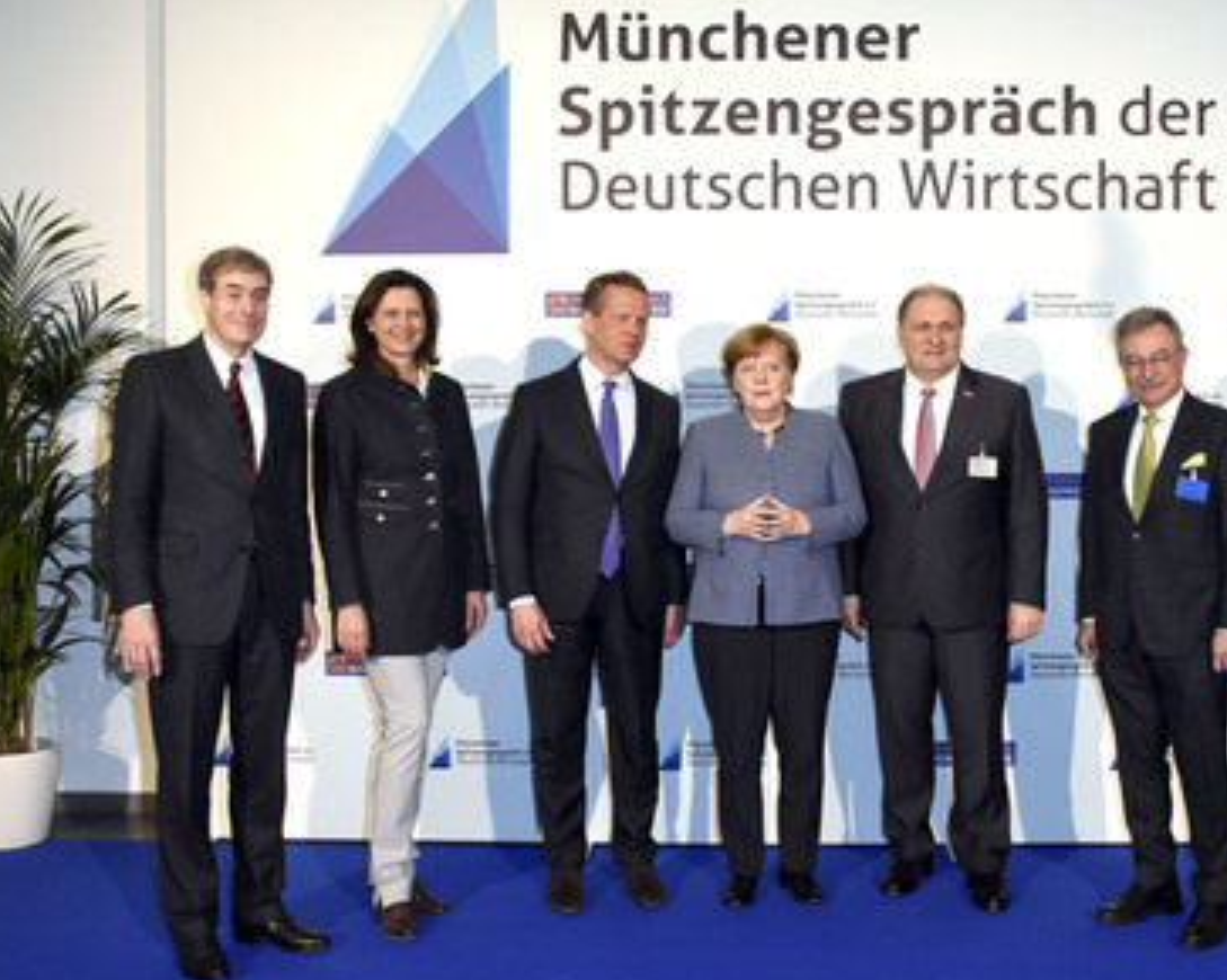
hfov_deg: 51.3
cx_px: 718
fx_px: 1270
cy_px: 504
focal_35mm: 35
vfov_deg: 42.2
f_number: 6.3
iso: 1600
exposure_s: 1/160
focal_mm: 20
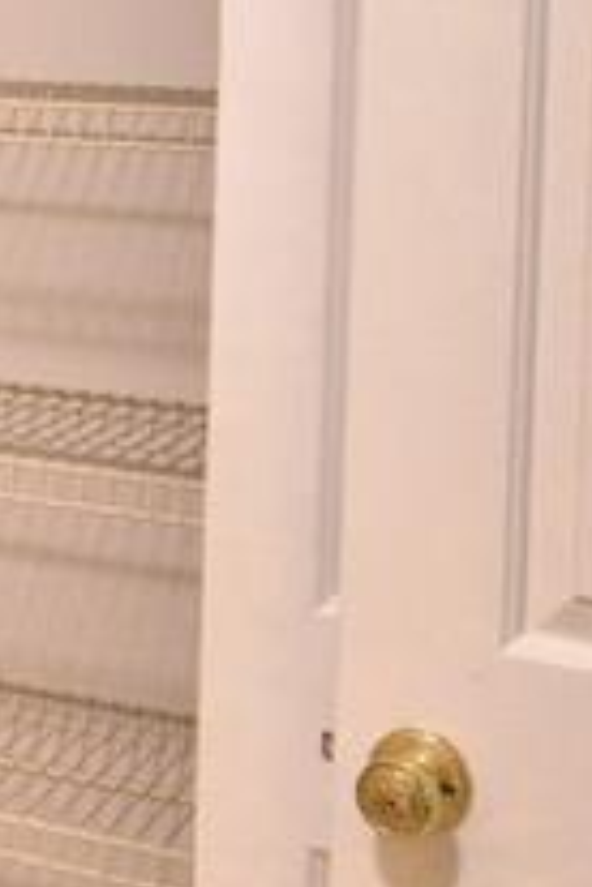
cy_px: 13
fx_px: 2146
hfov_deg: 13.8
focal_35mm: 87
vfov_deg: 22.5
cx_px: -502
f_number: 4.5
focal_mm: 10
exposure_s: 1/30
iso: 400
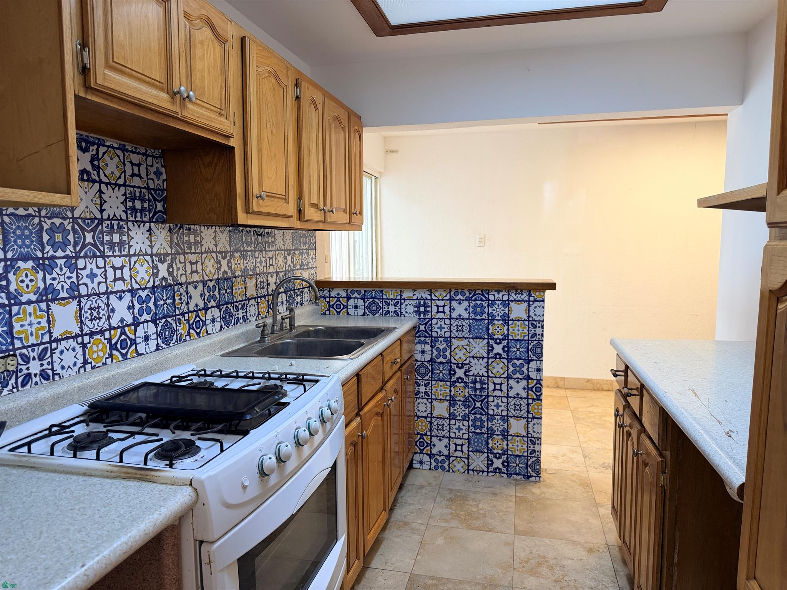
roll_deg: +1.0
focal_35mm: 24
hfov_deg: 71.6
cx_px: 394
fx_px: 546
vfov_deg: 56.8
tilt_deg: -5.9
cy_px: 295
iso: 125
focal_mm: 6.76
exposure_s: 1/120
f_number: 1.78
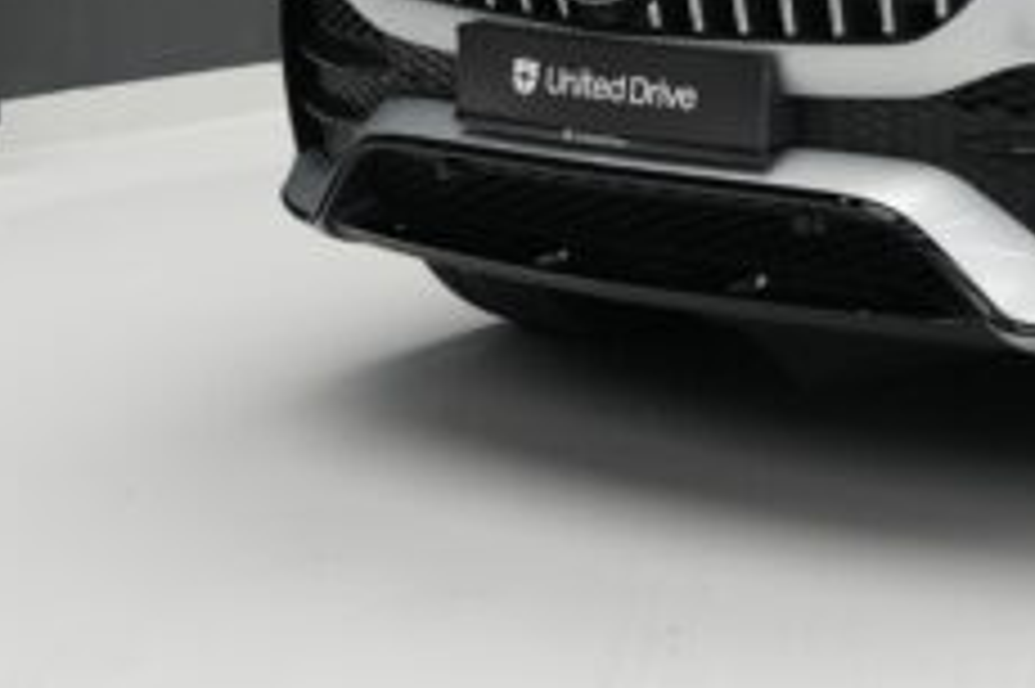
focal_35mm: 117
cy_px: -279
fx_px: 3361
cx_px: 1314
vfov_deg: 11.3
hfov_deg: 16.6
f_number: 7.1
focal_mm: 35
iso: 2000
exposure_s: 1/40
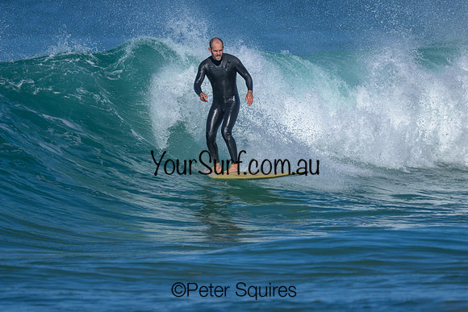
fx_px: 12595
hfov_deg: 2.1
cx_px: 185
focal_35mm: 969
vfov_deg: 1.4
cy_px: 135
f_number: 6.3
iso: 180
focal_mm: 800
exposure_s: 1/2000
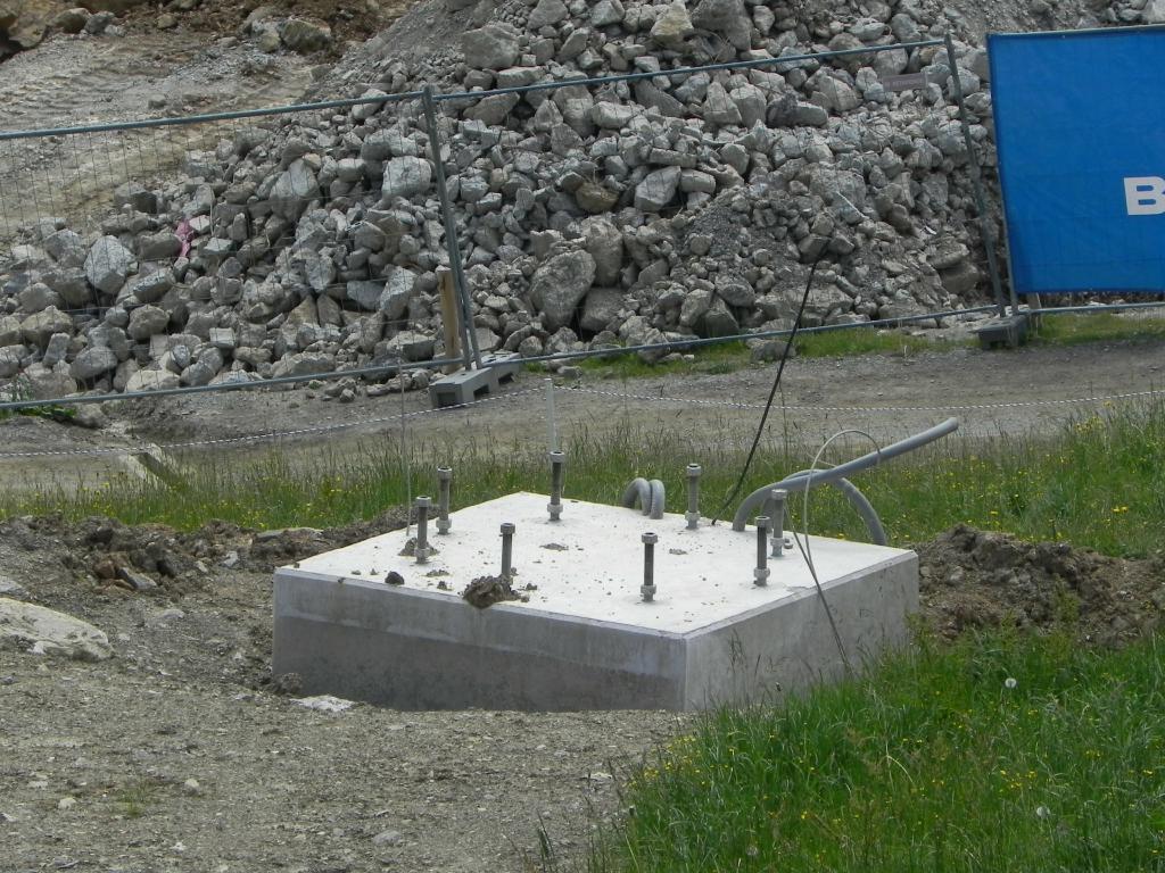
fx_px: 8313
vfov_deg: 6.0
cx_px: 582
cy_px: 436
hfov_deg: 8.0
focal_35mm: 247
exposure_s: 1/389
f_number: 7.1
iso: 160
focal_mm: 44
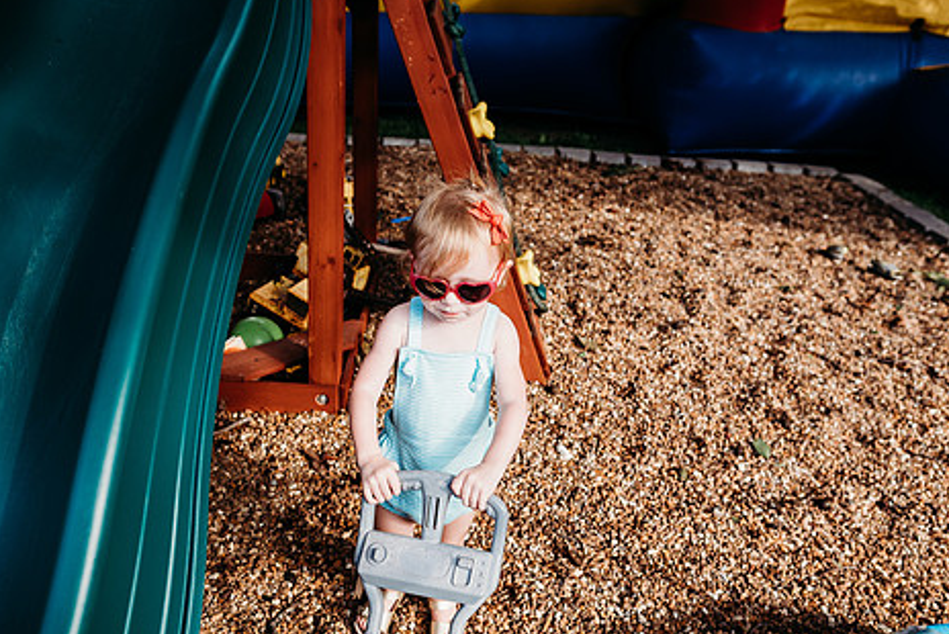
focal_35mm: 30
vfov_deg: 43.6
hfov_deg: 61.9
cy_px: 300
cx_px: 474
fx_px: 791
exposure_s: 1/320
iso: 250
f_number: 3.5
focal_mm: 24
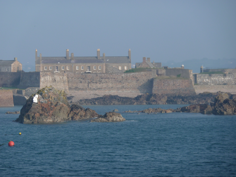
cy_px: 88
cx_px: 118
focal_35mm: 210
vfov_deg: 7.1
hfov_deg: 9.4
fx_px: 1432
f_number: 4.6
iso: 80
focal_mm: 34.4
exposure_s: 1/400
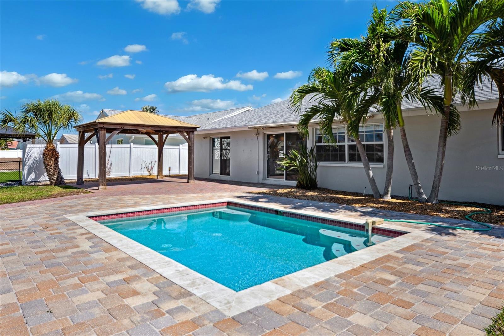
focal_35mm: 12
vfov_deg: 90.0
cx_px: 252
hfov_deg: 112.6
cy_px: 168
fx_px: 168
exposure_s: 1/250
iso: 100
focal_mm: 12
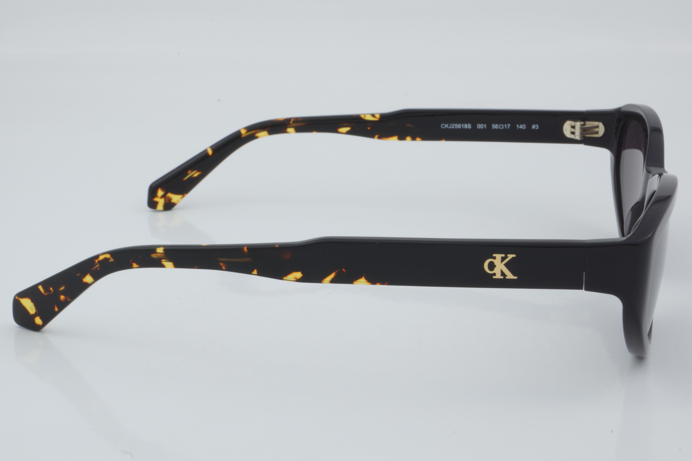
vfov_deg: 18.2
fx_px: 1442
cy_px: 230
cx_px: 346
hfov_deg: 27.0
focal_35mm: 75
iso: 100
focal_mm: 50
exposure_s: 1/3
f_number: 32
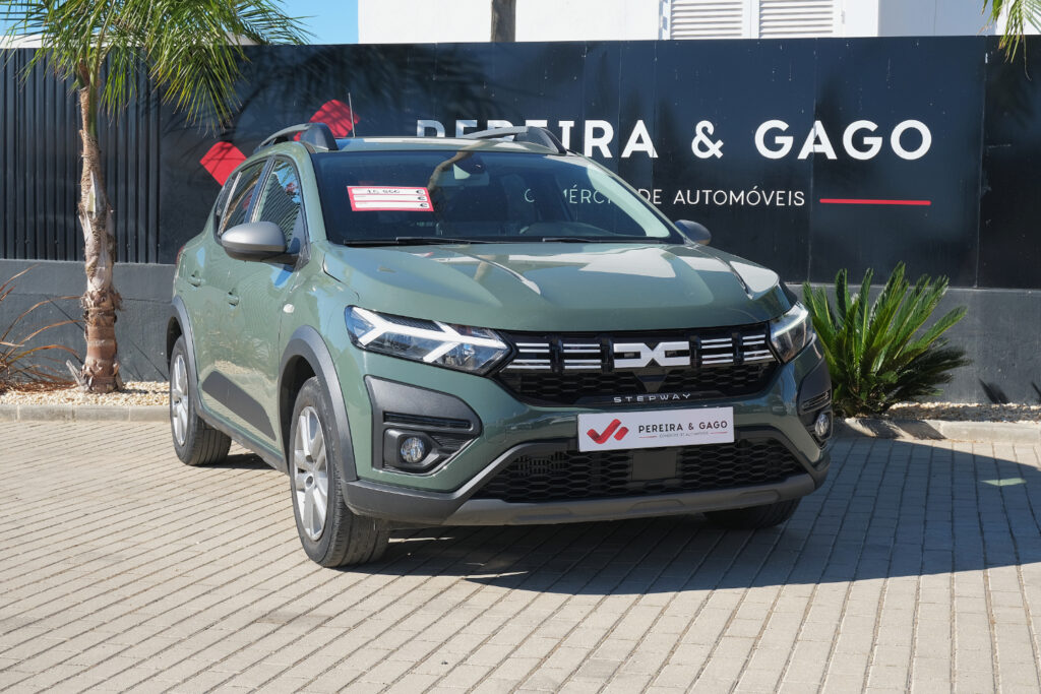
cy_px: 347
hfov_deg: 37.5
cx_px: 520
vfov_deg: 25.5
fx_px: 1533
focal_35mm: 53
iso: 160
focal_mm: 35.3
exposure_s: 1/160
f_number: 9
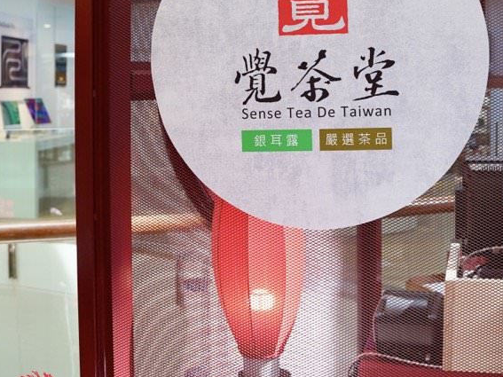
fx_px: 828
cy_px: 96
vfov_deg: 25.4
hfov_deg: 33.6
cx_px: 313
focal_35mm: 57
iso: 500
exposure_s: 1/160
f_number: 4
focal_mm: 28
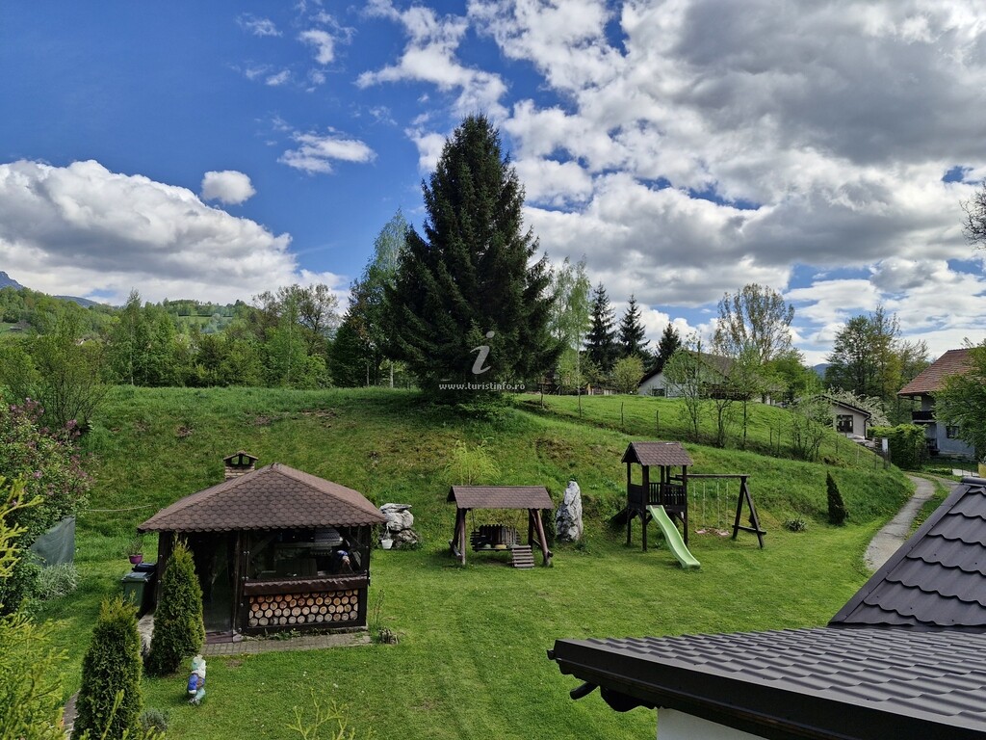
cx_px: 493
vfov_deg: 58.9
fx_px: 655
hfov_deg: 73.9
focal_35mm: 23
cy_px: 370
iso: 50
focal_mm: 5.54
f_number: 1.8
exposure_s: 1/1740
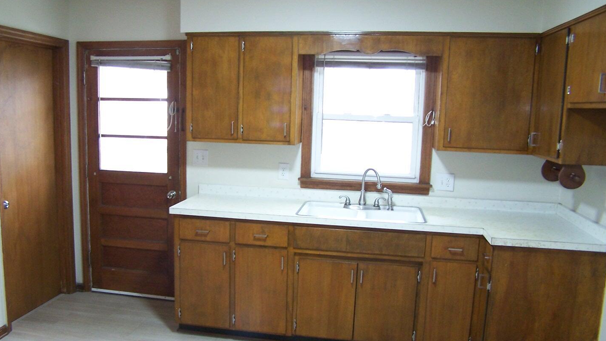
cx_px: 279
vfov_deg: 26.5
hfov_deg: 45.4
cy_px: 188
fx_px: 723
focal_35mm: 45
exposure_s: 1/10
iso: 140
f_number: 2.8
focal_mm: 6.3
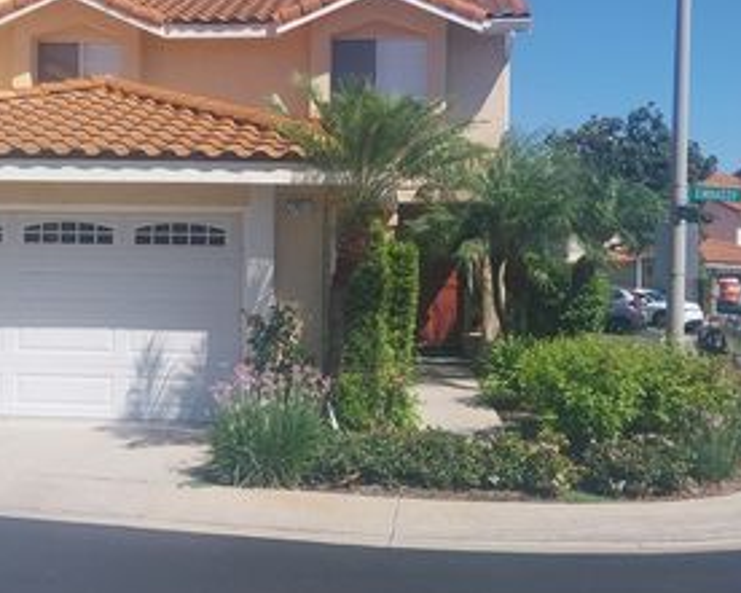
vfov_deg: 32.6
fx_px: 1009
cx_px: 260
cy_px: 232
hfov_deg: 39.9
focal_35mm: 46
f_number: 1.8
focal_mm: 4
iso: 20
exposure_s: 1/787
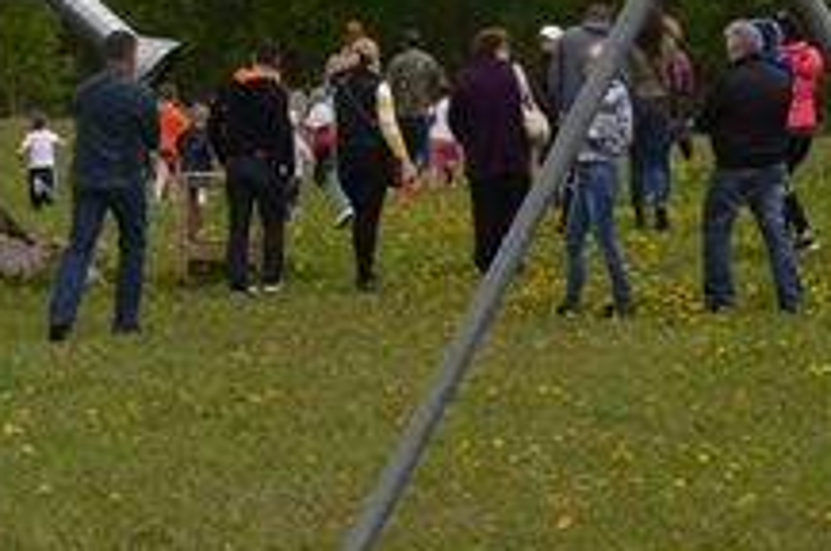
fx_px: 3573
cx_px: 77
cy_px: -111
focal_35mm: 155
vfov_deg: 8.7
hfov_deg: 13.2
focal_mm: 28
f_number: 8
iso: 180
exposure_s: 1/250
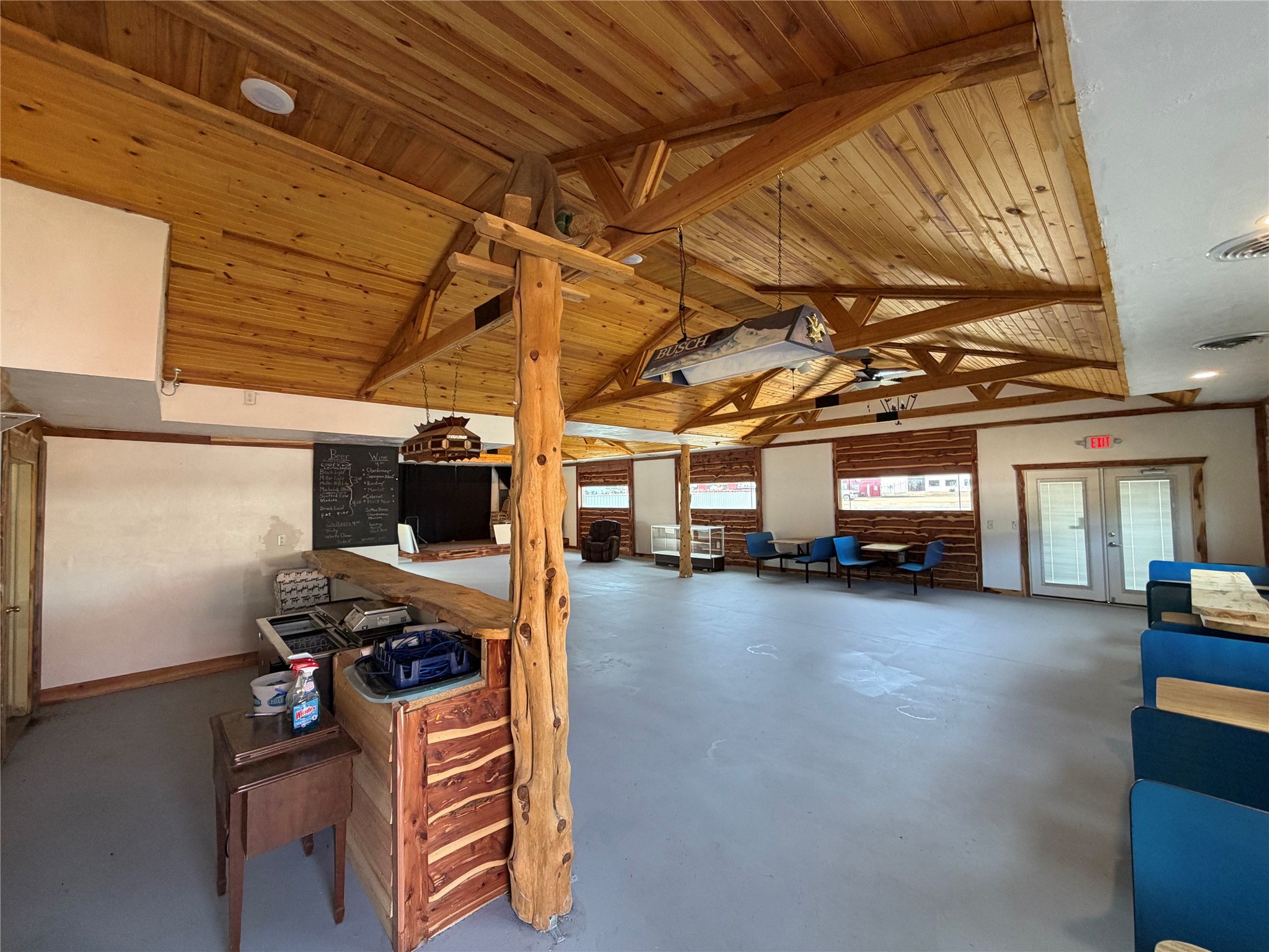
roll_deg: +1.3
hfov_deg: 102.1
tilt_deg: +2.1
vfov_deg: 85.7
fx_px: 513
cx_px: 634
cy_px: 476
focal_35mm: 14
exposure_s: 1/60
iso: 200
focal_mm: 2.22
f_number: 2.2
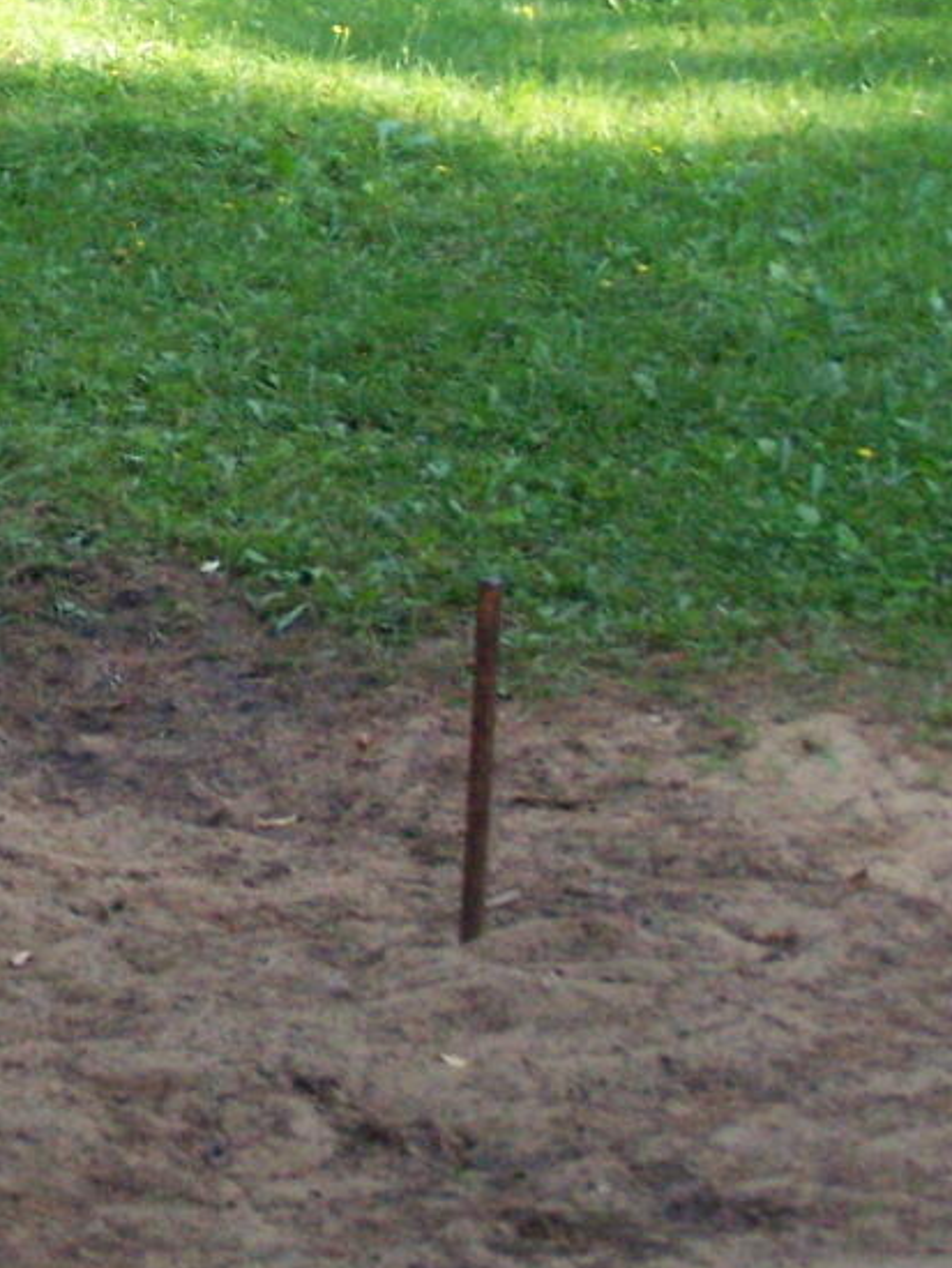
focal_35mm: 139
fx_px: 5093
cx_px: -150
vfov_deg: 14.1
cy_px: 248
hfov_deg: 10.5
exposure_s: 1/250
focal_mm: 9.3
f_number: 3.1
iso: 400
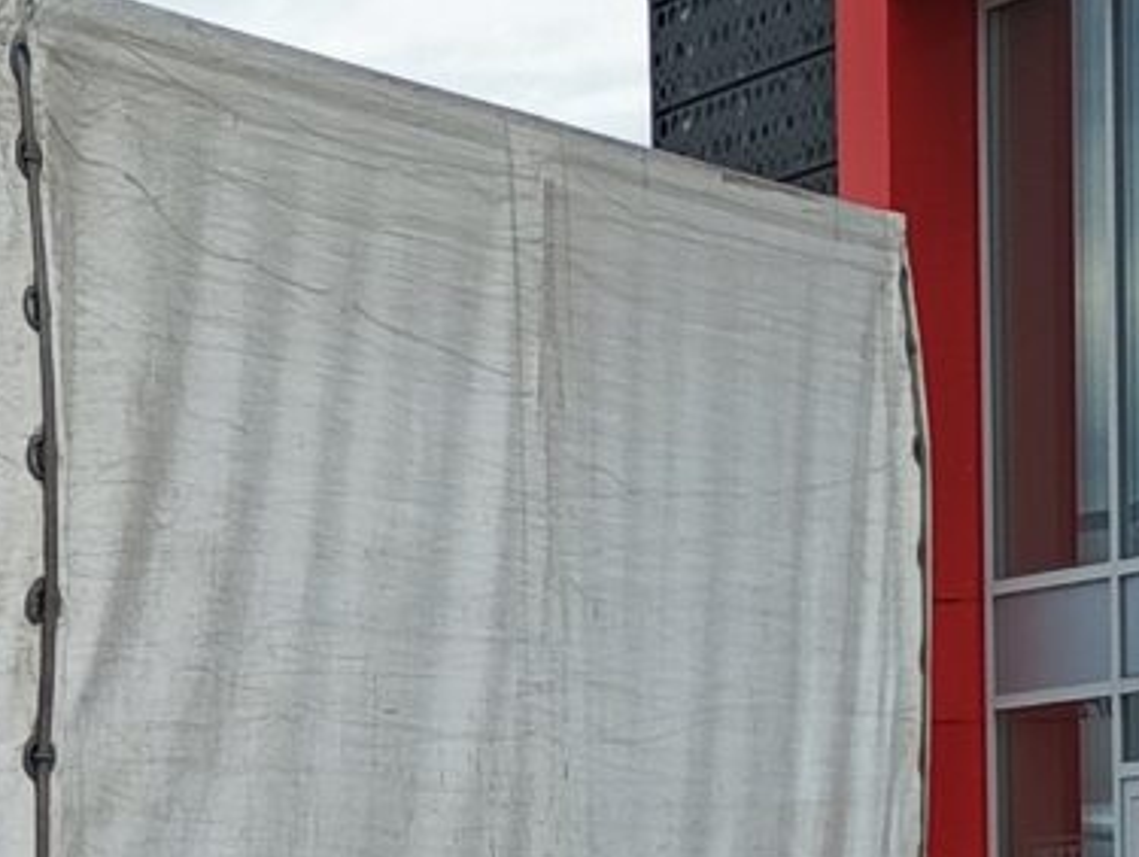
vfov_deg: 8.1
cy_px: 1264
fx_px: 5961
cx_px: -656
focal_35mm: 181
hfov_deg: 10.5
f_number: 1.8
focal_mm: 4.26
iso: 50
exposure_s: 1/193
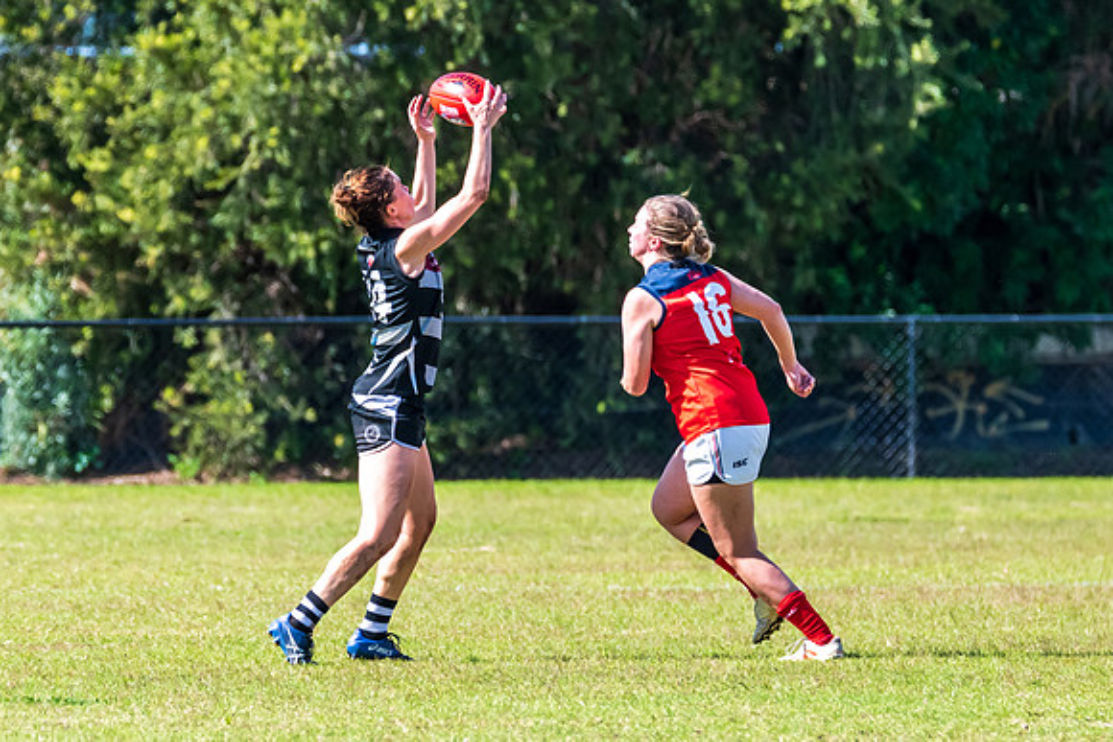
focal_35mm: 695
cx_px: 639
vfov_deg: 2.0
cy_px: 424
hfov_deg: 3.0
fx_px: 21493
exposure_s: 1/2000
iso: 800
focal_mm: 350
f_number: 7.1
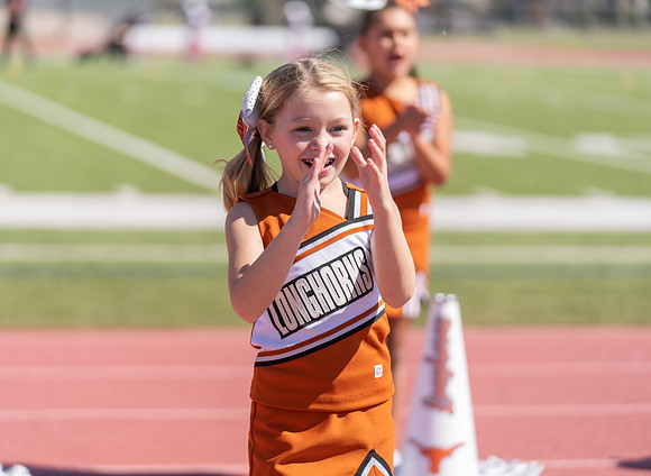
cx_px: 294
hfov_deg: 15.3
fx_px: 2418
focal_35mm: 130
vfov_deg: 11.2
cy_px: 238
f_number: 2.8
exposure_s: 1/2000
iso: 100
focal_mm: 122
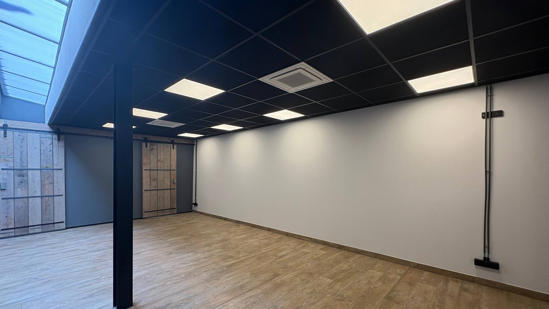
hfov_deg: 99.4
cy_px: 175
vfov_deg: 66.8
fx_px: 233
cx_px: 274
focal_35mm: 16
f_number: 2.2
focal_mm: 2.22
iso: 64
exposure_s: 1/111
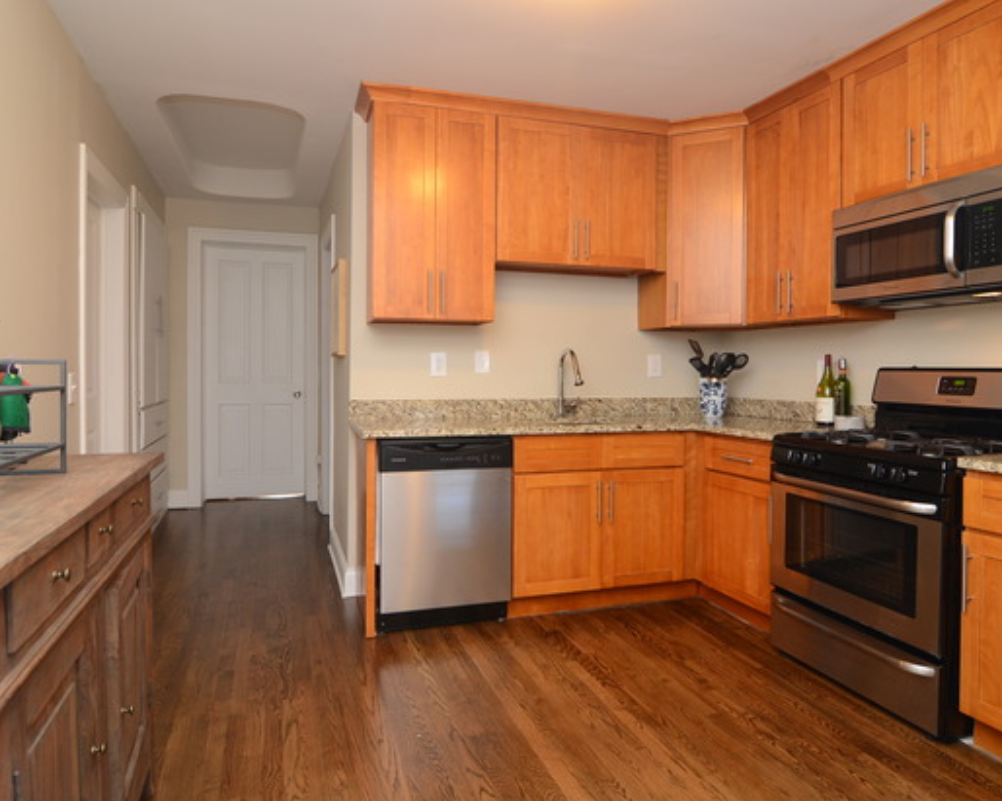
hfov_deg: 77.6
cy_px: 396
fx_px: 623
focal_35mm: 21
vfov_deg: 65.5
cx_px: 499
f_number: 5
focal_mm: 12
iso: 400
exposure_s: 1/8
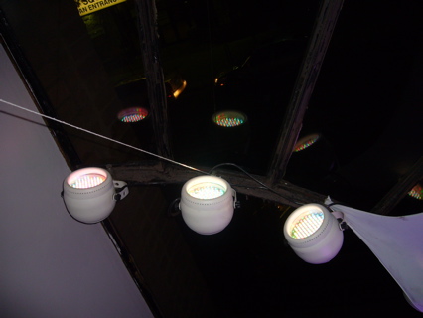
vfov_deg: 40.7
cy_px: 159
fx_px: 428
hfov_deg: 52.6
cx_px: 212
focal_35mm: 35
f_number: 2.8
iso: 100
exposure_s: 1/60
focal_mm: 5.8
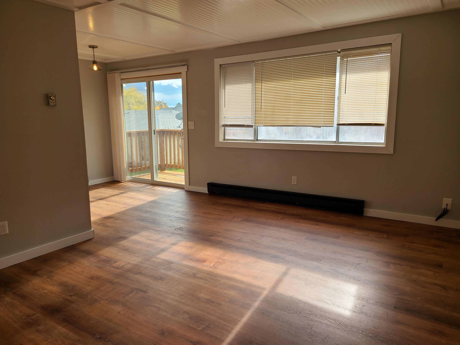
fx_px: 346
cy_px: 172
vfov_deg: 53.1
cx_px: 230
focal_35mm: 26
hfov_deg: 67.3
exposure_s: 1/437
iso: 40
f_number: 1.8
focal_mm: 5.4
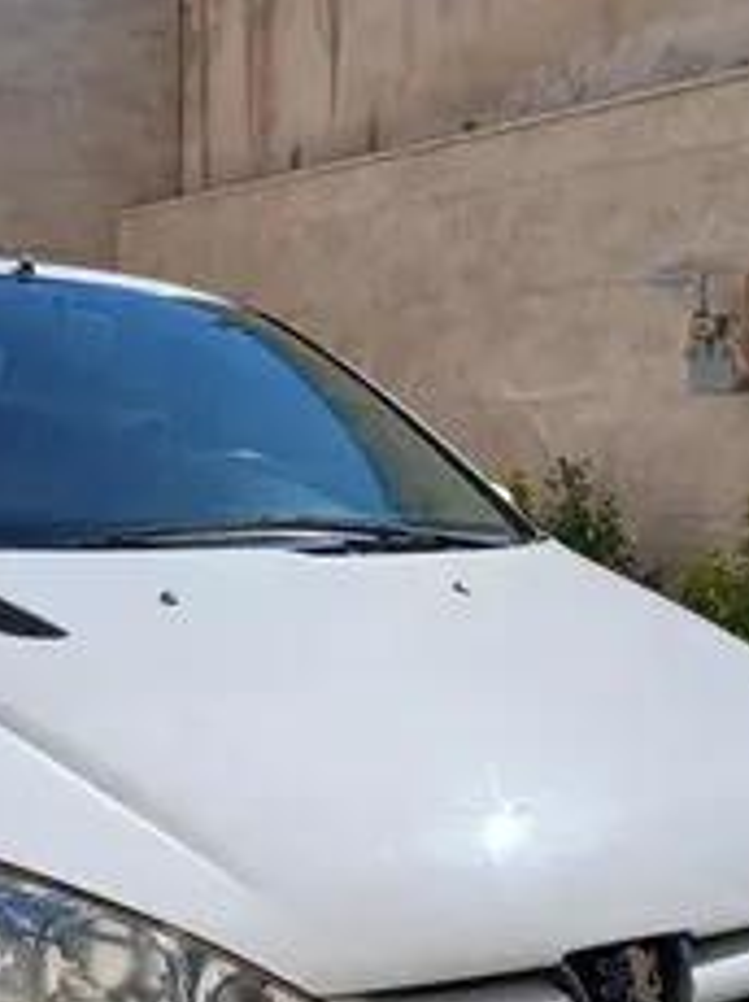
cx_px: 335
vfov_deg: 36.8
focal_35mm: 51
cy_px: 732
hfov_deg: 28.5
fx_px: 1474
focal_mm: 3.98
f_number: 1.8
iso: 20
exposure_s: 1/1127
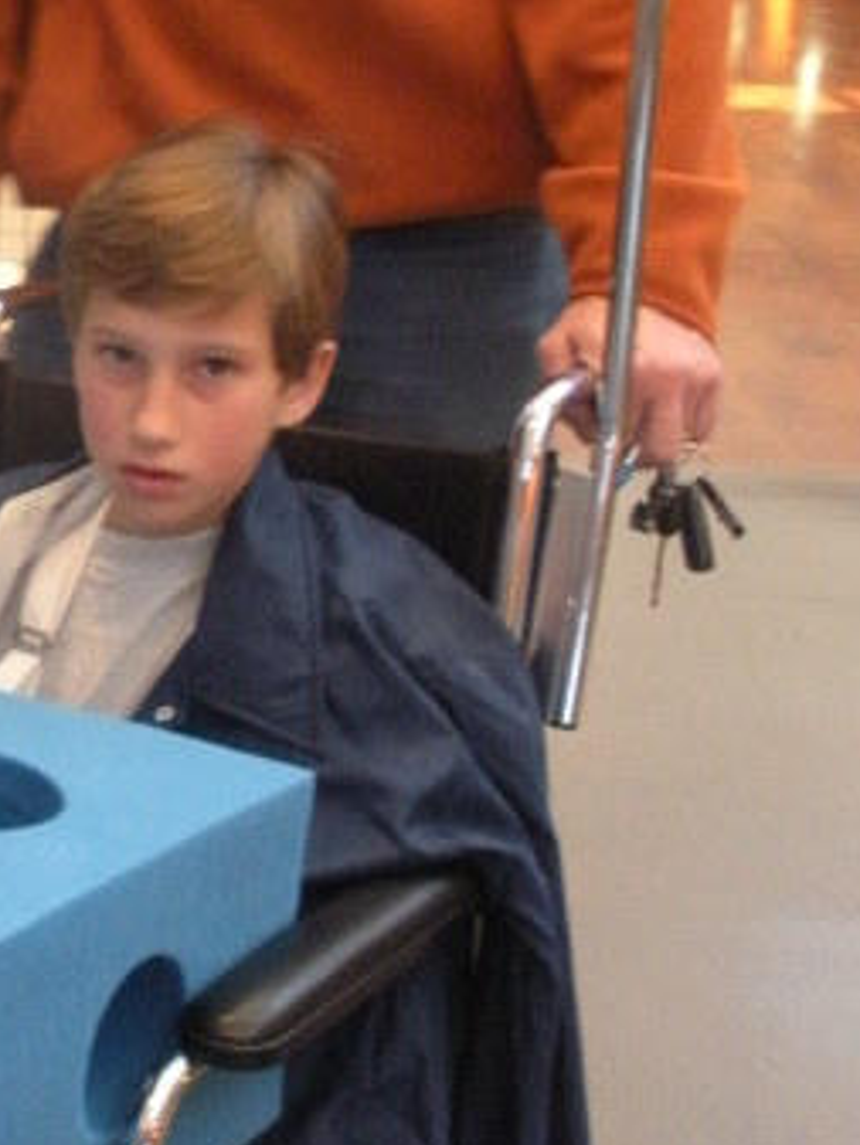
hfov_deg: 15.8
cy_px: 386
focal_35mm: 91
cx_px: -92
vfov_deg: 21.5
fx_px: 3012
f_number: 3.5
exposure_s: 1/33.3
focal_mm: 6.3
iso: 400
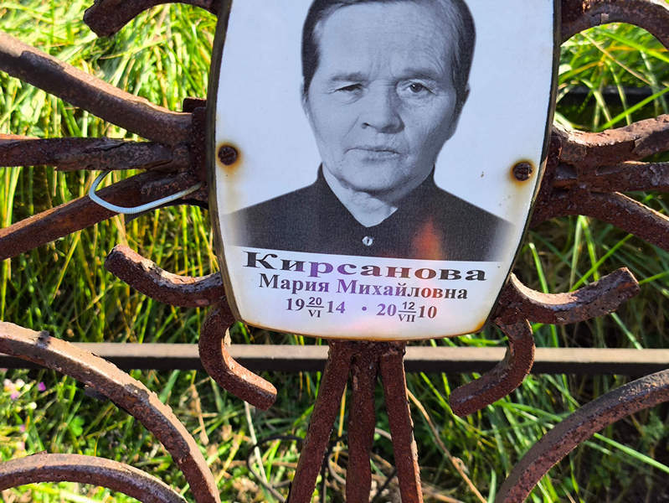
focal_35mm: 50
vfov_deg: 29.1
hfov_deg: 38.2
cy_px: 252
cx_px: 334
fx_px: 967
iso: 50
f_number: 1.7
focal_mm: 4.71
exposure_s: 1/277
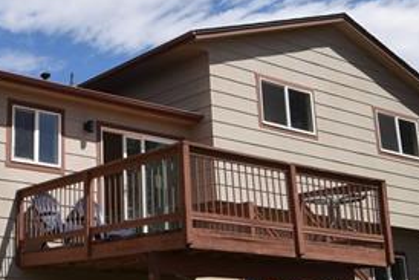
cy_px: 115
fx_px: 652
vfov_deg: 24.2
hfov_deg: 33.6
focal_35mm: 56
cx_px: 38
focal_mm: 10
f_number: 10
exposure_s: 1/400
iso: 200
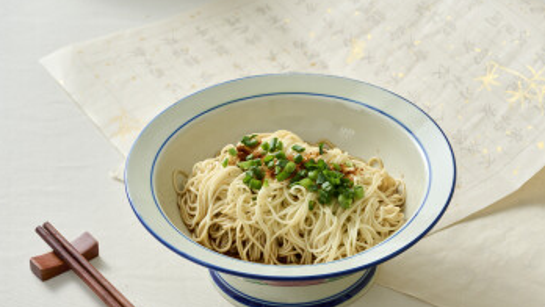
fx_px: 1778
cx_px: 297
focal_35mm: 123
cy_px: 193
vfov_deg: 9.9
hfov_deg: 17.4
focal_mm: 105
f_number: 11
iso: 100
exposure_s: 1/125
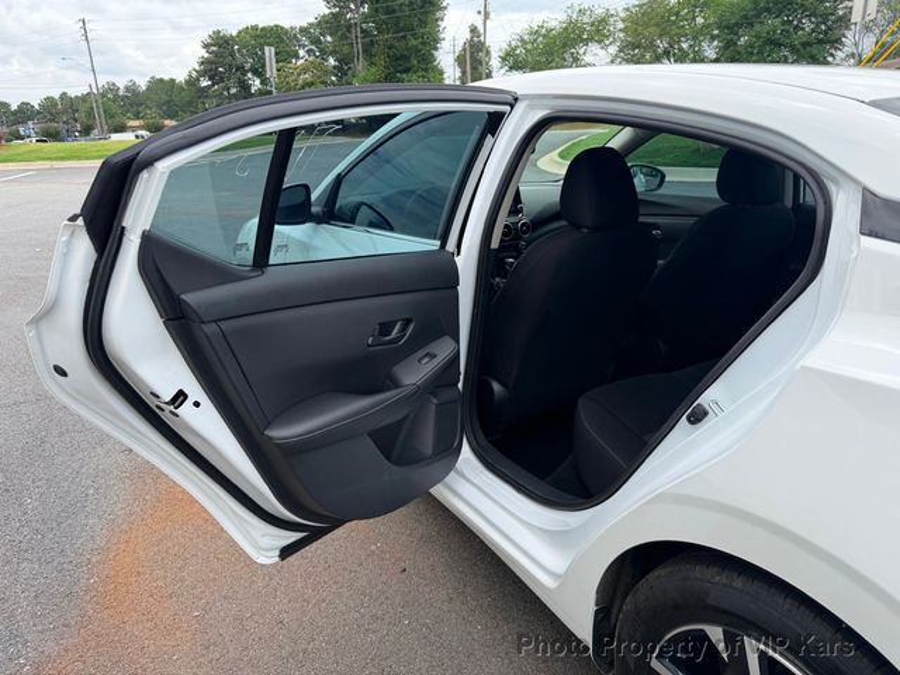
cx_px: 450
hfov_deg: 71.6
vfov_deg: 56.8
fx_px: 624
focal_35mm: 24
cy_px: 338
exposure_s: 1/2110
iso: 100
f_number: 1.78
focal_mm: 6.76
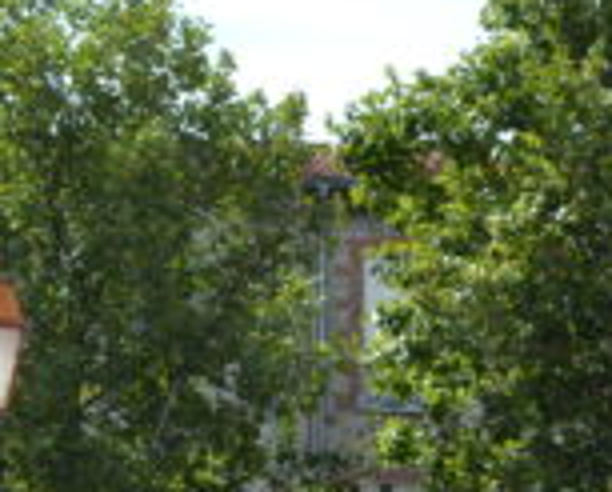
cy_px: 788
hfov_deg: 14.5
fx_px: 2250
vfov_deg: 11.8
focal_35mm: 124
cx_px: 916
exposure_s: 1/200
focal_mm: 18
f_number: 7.1
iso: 100
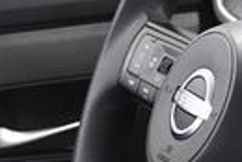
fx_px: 2591
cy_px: 150
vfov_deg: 3.6
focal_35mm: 385
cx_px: 488
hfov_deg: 5.2
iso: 2500
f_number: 4.8
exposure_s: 1/160
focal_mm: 52
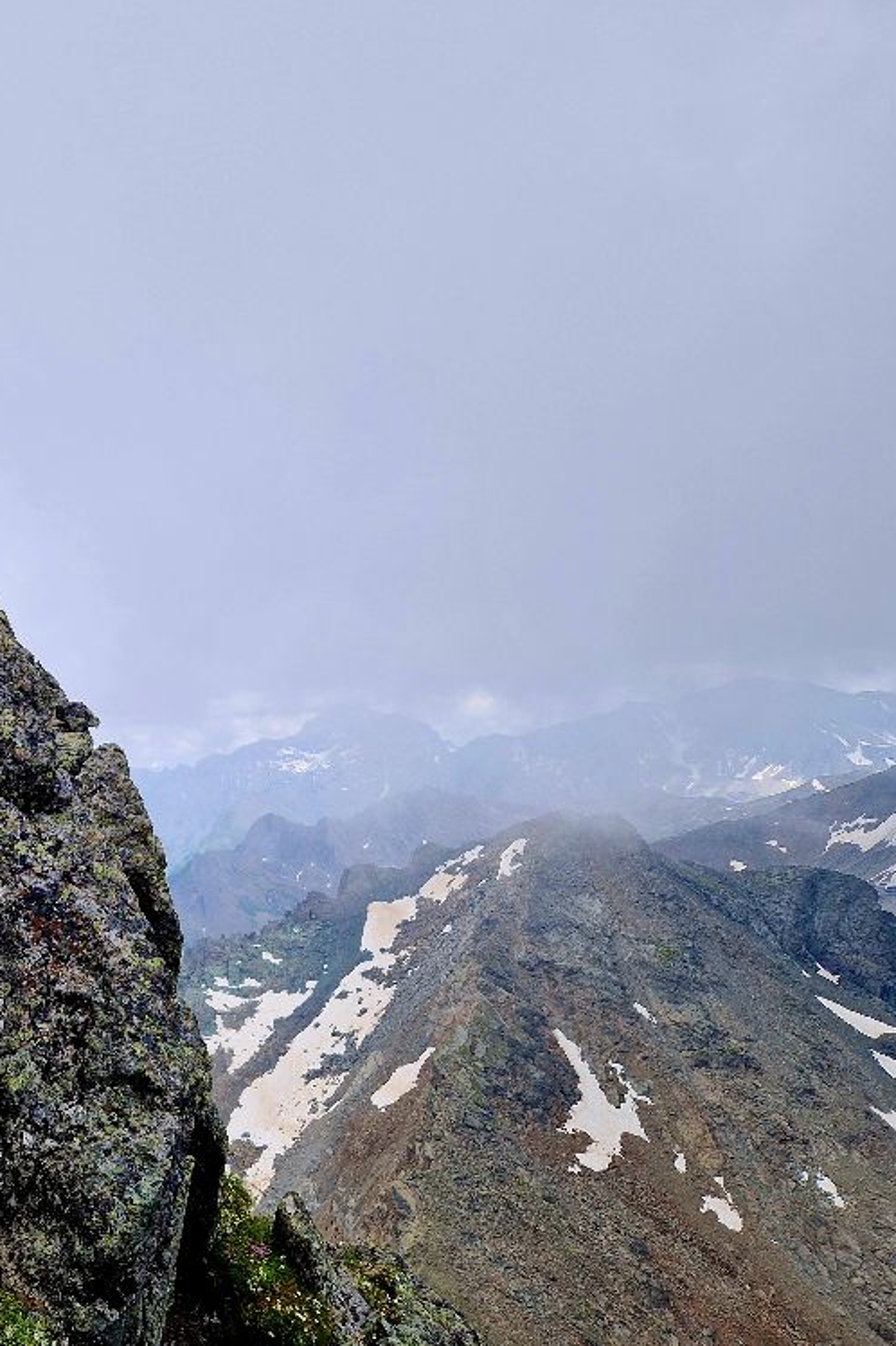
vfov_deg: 58.7
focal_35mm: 32
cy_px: 673
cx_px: 25
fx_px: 1196
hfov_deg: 37.3
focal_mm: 5.4
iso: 50
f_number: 1.8
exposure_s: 1/526
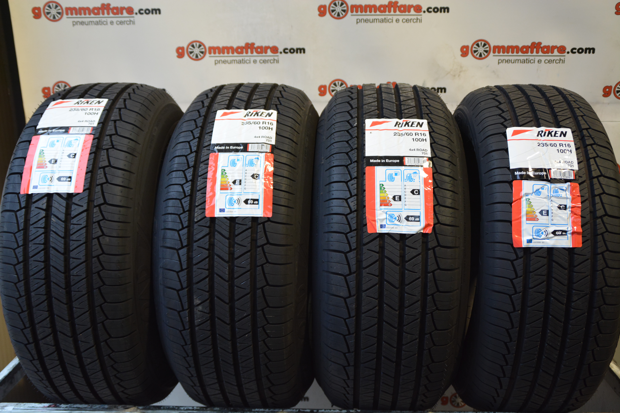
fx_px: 646
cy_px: 206
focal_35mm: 38
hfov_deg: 51.3
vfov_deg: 35.5
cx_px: 310
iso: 1100
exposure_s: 1/30
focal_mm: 25
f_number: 3.8
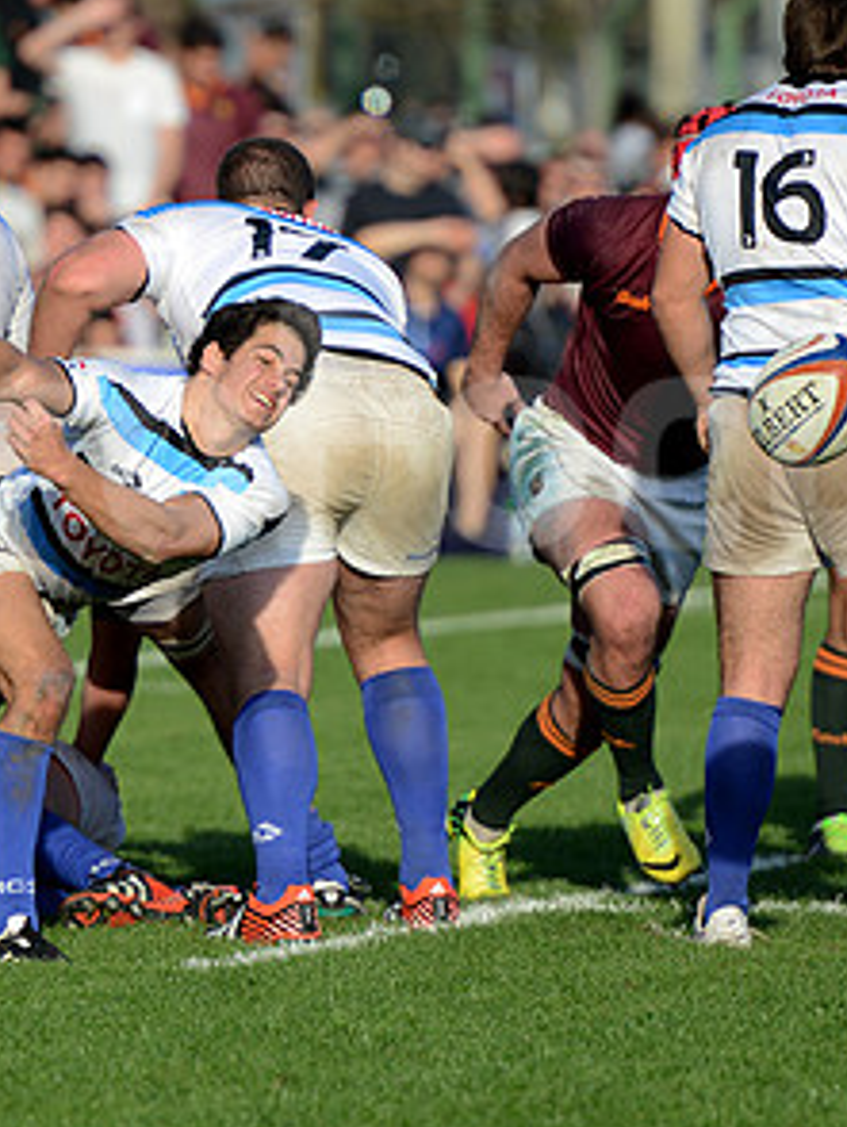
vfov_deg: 3.9
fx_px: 16680
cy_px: 420
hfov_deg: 2.9
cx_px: 111
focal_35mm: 512
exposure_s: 1/1250
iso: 500
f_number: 4
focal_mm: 270
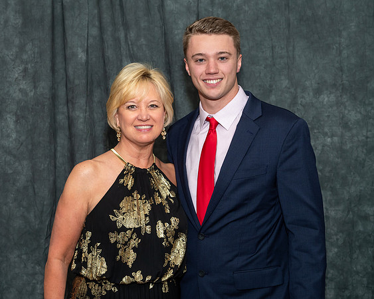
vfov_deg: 23.0
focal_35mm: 66
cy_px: 154
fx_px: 735
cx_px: 122
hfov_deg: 28.3
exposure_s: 1/250
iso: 400
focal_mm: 35
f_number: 6.3
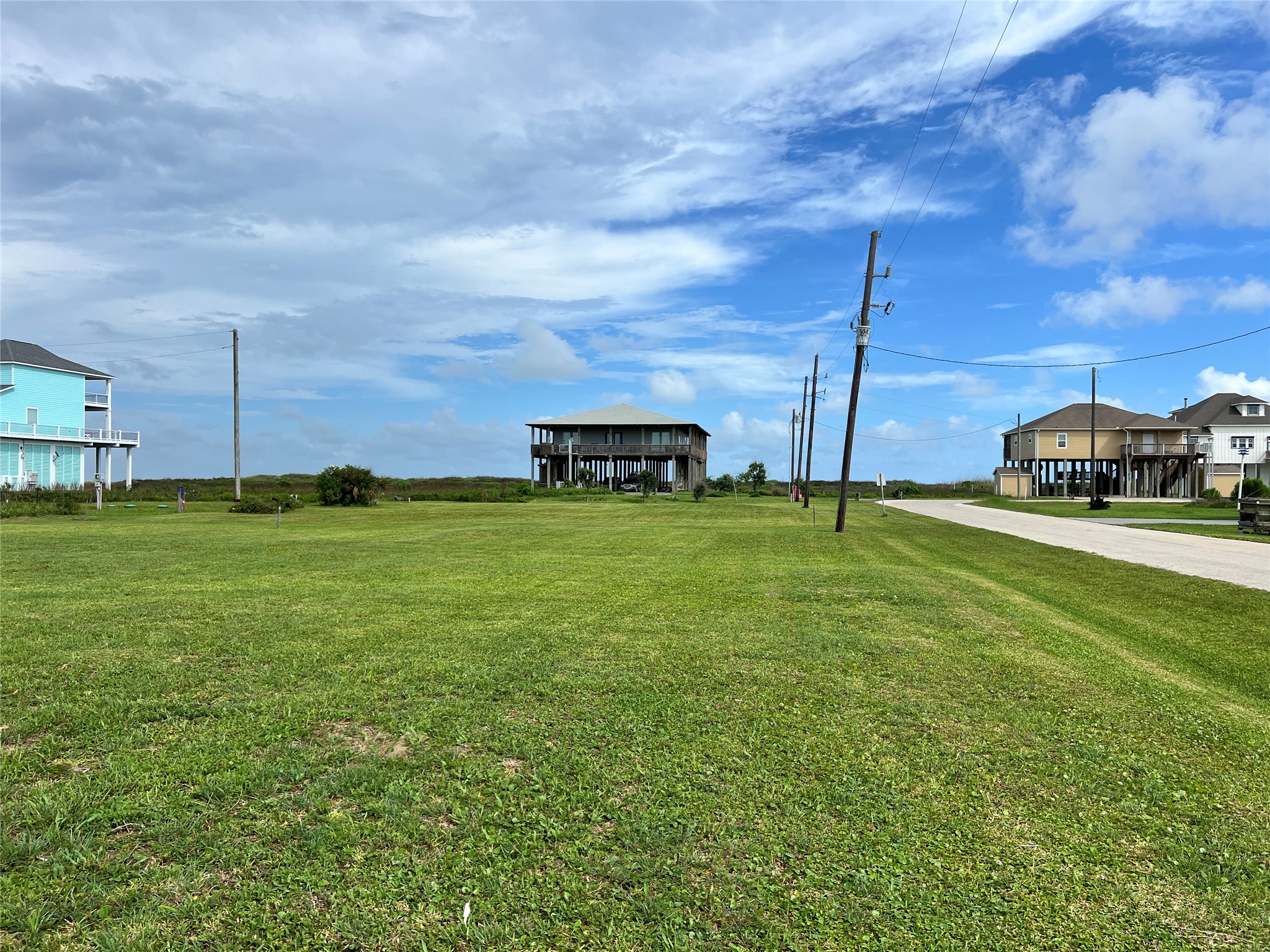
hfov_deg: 67.3
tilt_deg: -0.8
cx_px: 635
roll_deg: -1.8
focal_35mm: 26
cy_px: 476
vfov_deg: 53.1
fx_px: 954
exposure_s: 1/5882
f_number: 1.5
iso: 50
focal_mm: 5.7
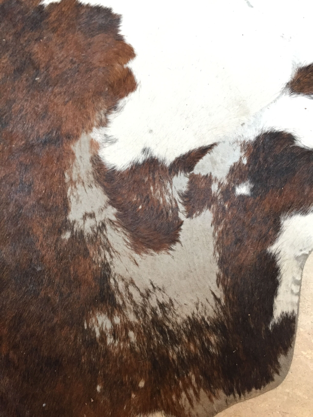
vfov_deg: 61.7
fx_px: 350
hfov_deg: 48.2
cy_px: 208
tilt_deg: -83.0
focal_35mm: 29
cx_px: 156
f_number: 2.2
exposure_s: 1/33
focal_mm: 4.15
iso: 250
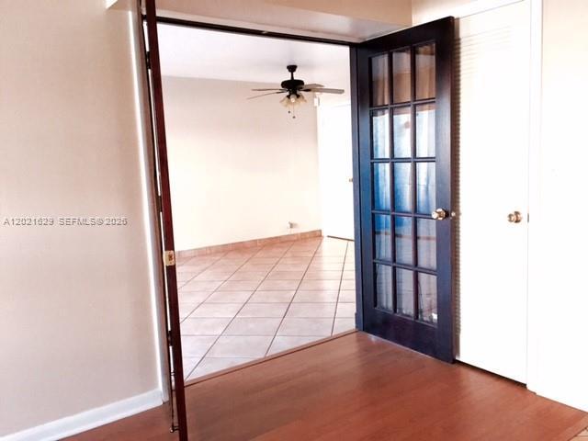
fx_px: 493
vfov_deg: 48.2
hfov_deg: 61.7
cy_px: 220
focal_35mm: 29
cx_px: 294
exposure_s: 1/30
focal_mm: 4.15
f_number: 2.2
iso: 80
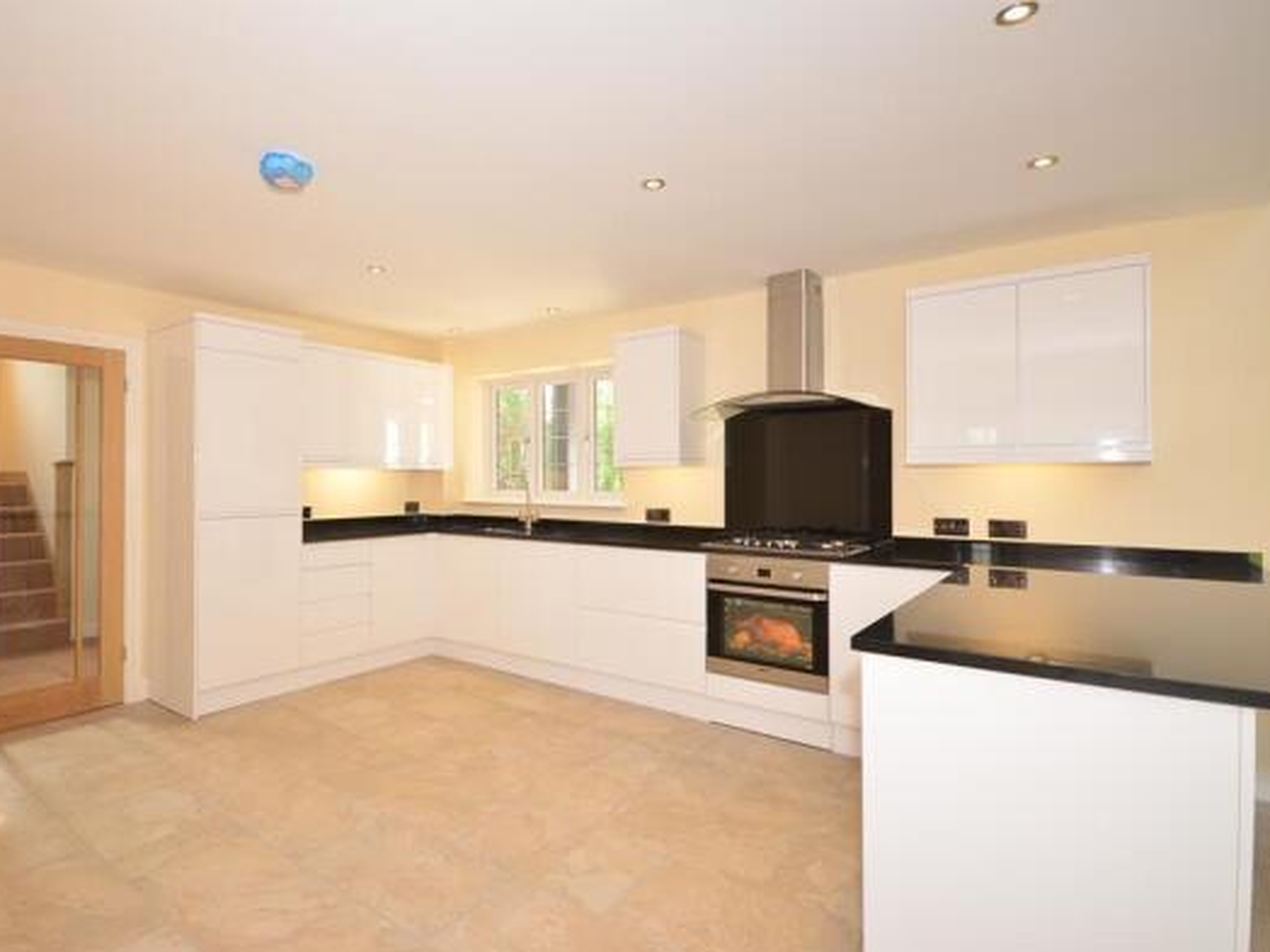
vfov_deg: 71.5
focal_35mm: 18
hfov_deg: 86.7
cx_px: 511
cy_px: 446
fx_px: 660
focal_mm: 10
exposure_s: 1/25
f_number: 4
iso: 200
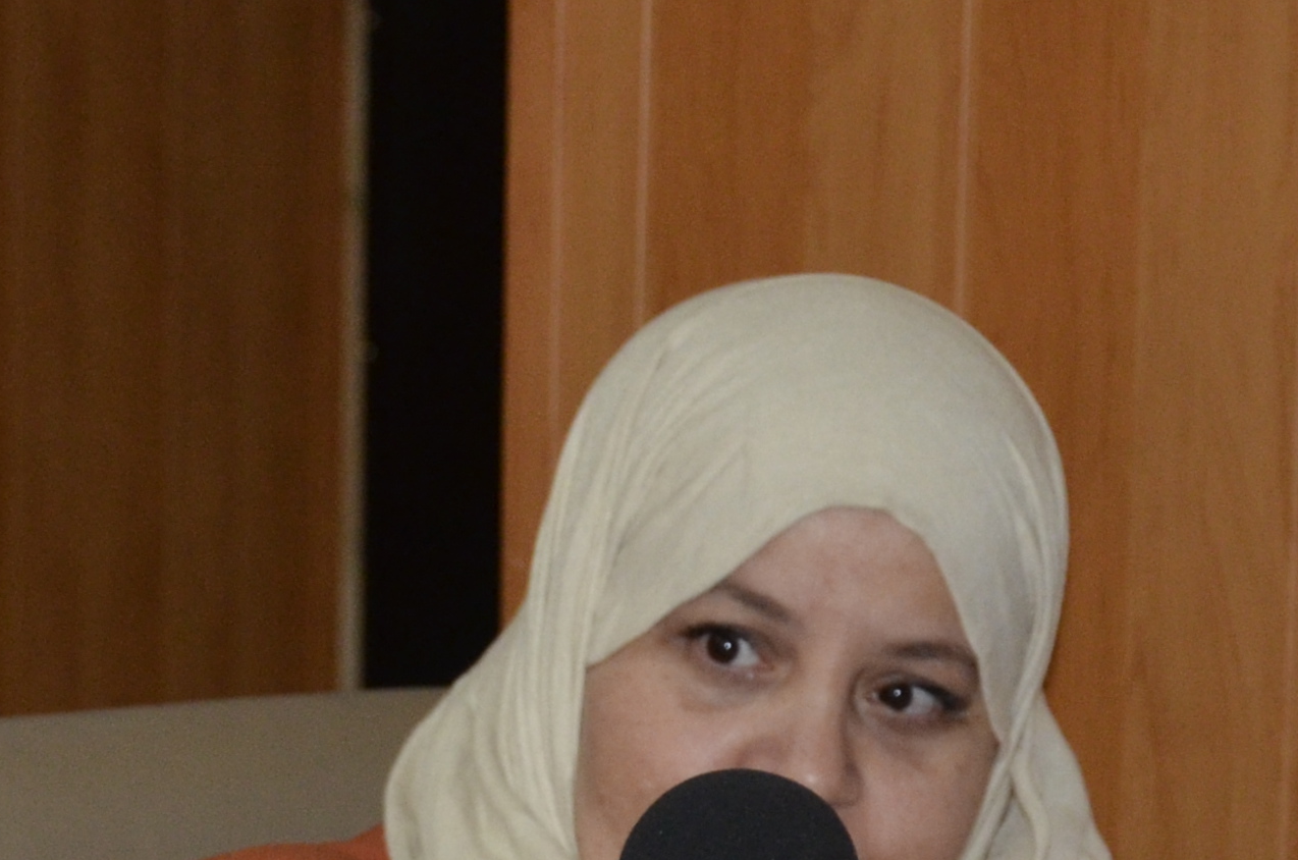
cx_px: -105
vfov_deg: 5.8
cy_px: 1287
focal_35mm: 232
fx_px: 8348
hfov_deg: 8.8
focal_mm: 40
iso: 800
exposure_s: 1/60
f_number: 4.5
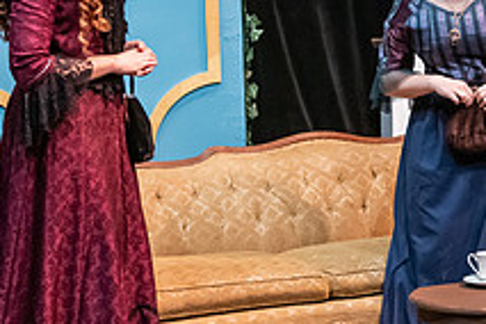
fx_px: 1471
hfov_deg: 18.4
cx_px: 454
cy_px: 1
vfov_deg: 12.4
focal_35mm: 109
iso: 3200
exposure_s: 1/200
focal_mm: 40
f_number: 3.2
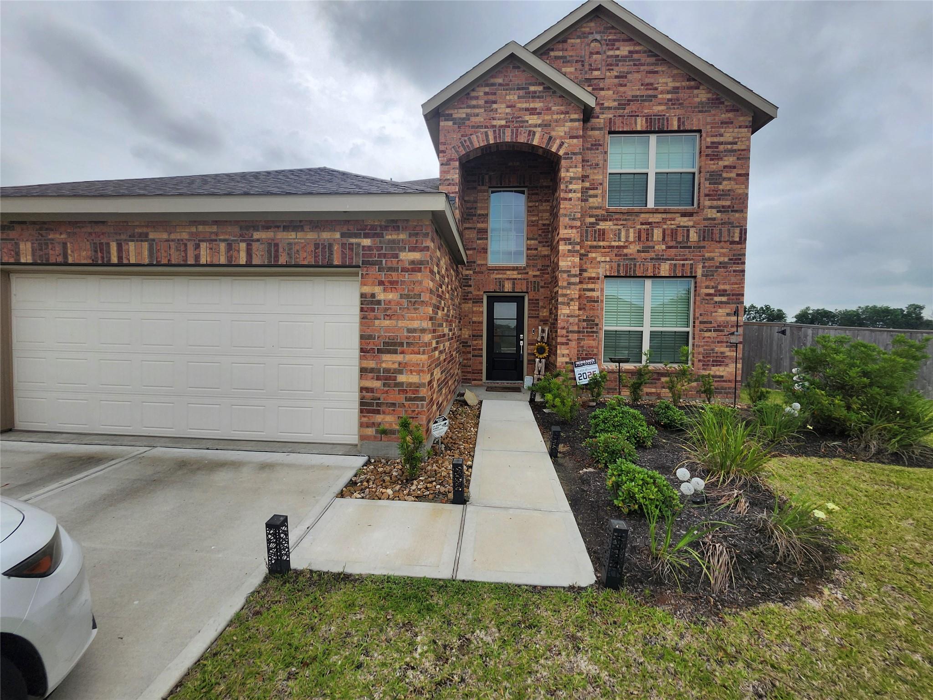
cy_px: 350
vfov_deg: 89.9
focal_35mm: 13
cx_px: 466
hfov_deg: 106.2
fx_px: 350
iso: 40
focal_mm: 1.74
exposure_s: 1/2033
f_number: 2.2
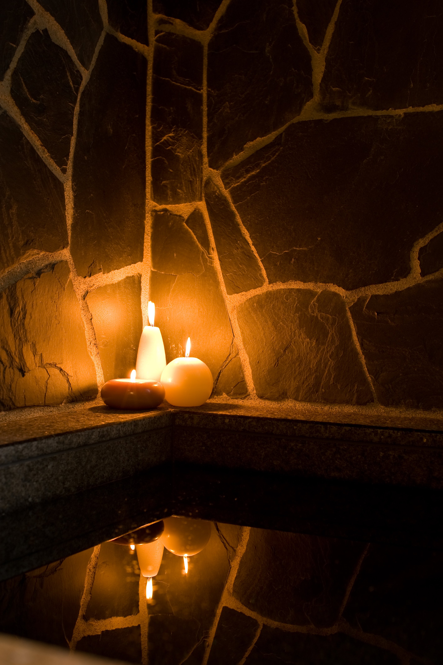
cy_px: 332
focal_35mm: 50
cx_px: 222
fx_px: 924
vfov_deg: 39.6
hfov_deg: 27.0
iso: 200
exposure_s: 1/3
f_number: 4.5
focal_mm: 50
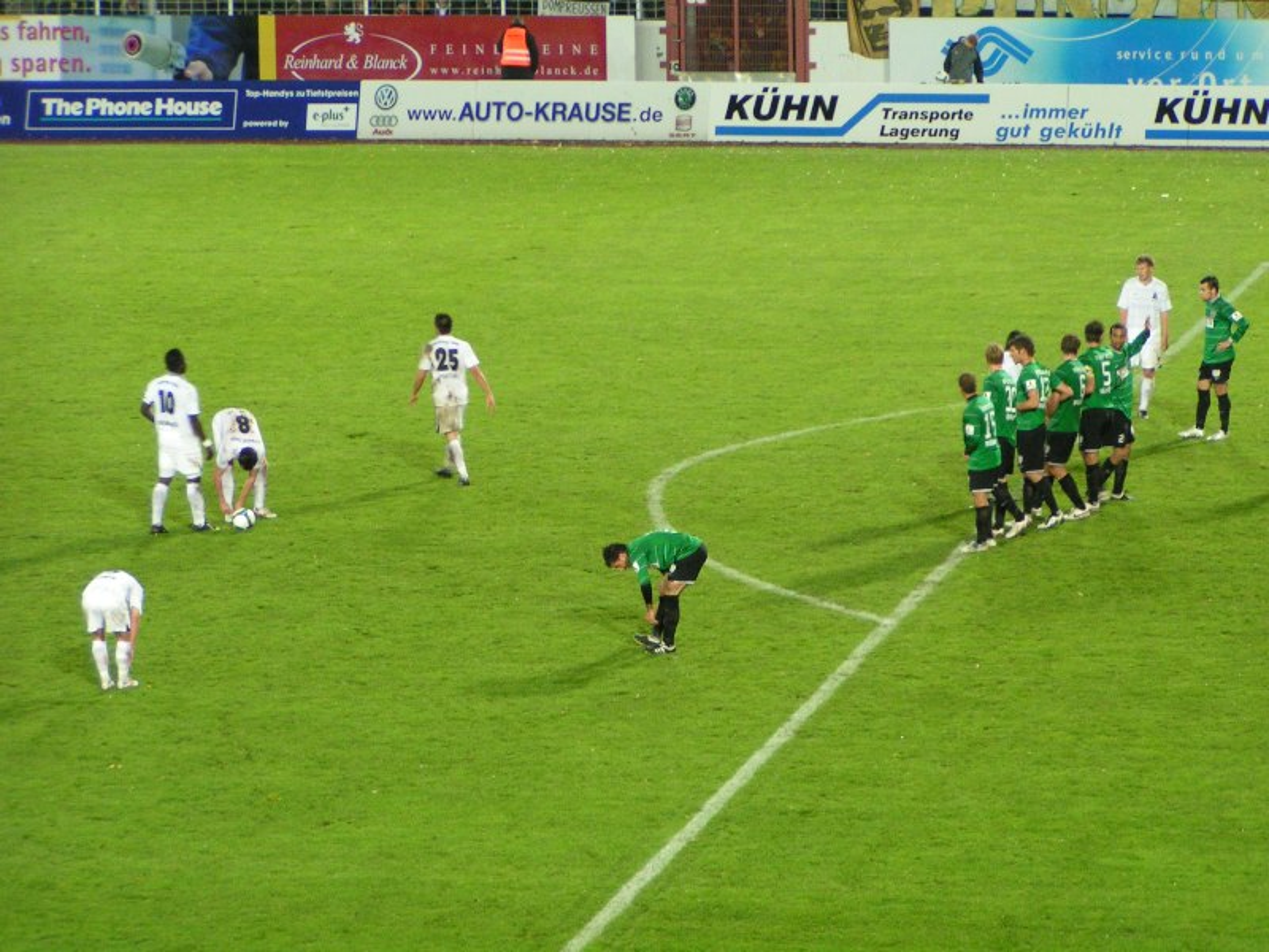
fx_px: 6012
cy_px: 476
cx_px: 634
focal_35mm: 164
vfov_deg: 9.1
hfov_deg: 12.0
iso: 200
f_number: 3.5
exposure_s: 1/30
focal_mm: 25.1
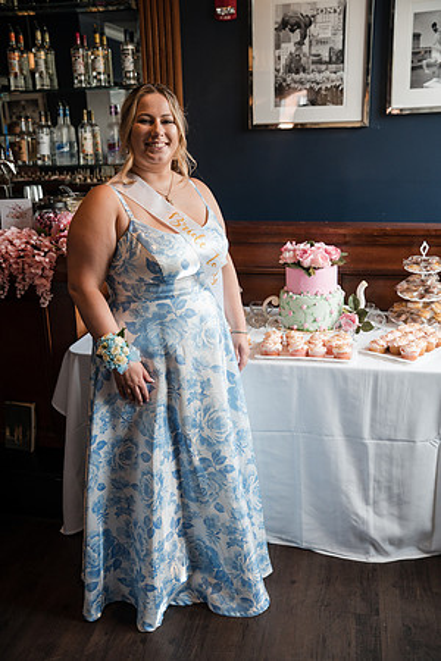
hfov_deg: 37.9
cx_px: 220
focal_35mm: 35
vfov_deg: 54.4
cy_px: 330
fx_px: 643
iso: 1000
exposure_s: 1/250
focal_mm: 35
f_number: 4
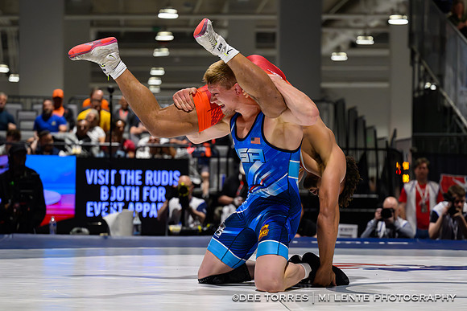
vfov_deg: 11.7
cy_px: 202
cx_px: 257
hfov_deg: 17.5
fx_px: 1516
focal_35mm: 117
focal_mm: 86
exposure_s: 1/800
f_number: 2.8
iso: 5600
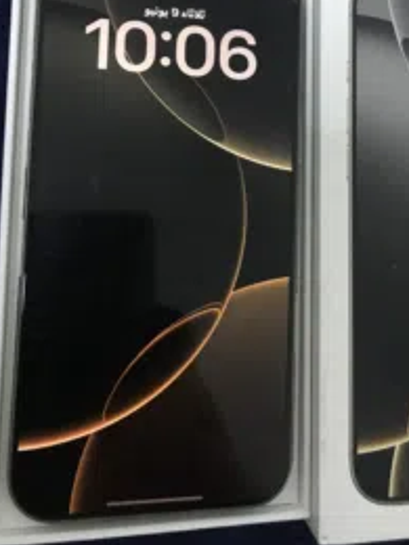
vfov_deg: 42.9
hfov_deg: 33.0
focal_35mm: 43
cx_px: 300
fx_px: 677
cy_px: 159
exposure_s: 1/7
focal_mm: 3.99
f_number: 1.8
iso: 80
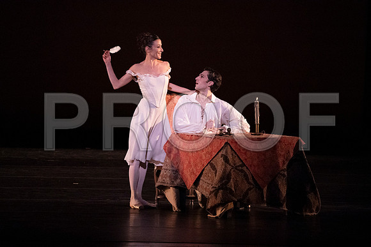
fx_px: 3814
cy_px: 124
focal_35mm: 370
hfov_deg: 5.6
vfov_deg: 3.7
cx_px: 186
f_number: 5.6
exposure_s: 1/400
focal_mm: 370
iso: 20000
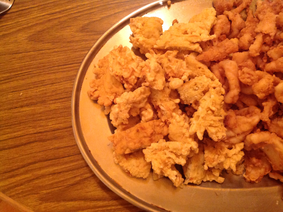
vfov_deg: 40.6
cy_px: 106
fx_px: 286
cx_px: 142
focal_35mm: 35
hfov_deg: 52.7
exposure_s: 1/15
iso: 500
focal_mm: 4.28
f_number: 2.4
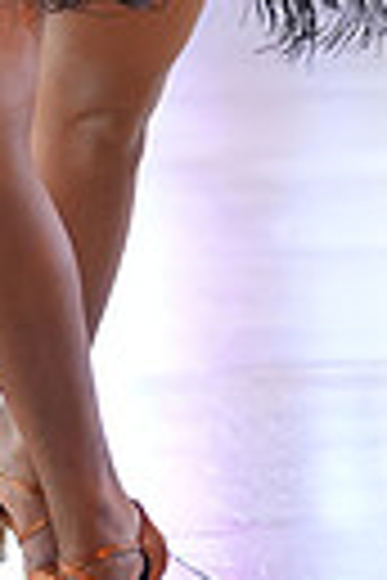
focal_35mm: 301
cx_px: 97
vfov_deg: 6.7
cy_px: -351
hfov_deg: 4.6
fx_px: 4853
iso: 2000
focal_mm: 67
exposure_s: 1/500
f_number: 2
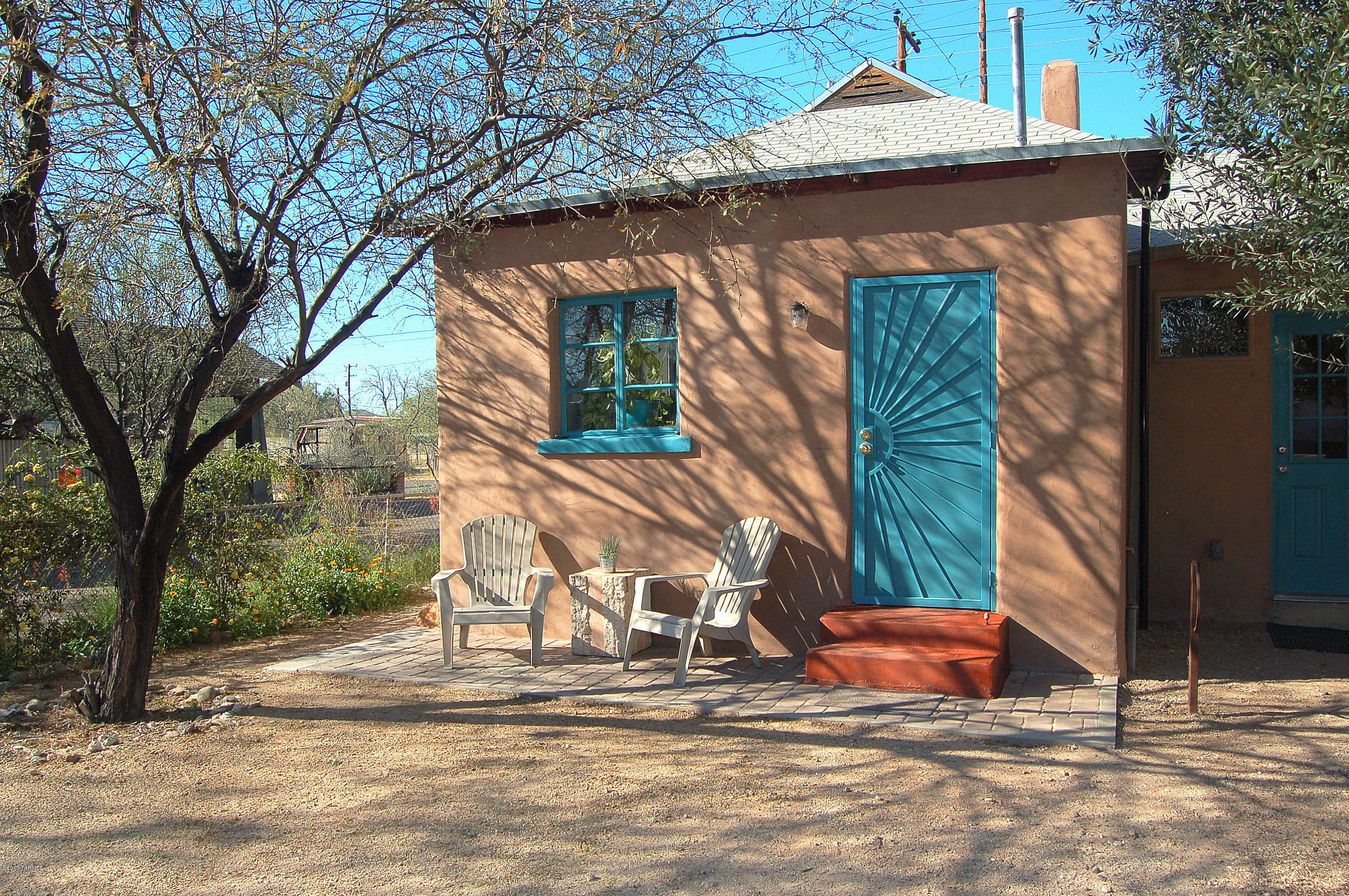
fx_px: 1011
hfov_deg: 67.4
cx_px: 674
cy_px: 448
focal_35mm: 27
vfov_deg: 47.8
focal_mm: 18
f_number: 8
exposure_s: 1/250
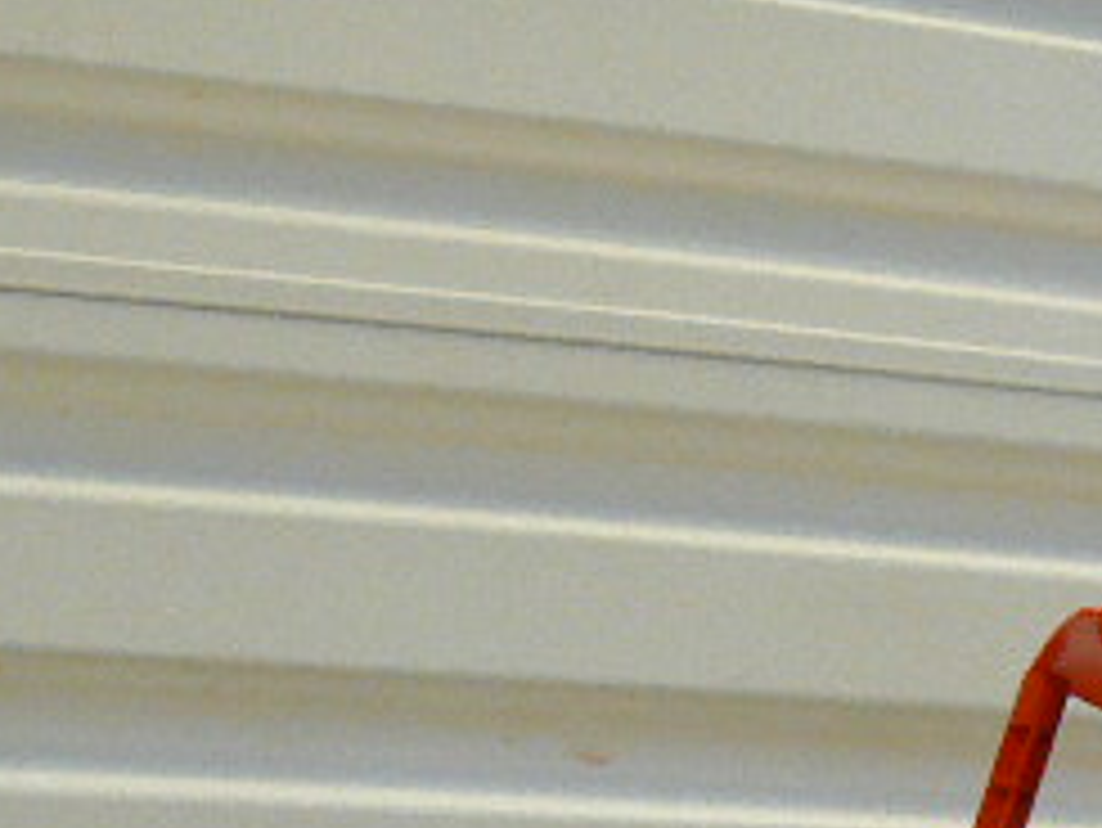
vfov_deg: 15.2
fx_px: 2994
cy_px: 968
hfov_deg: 20.1
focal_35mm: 94
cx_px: 1138
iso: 200
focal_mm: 6
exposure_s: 1/30
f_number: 2.8
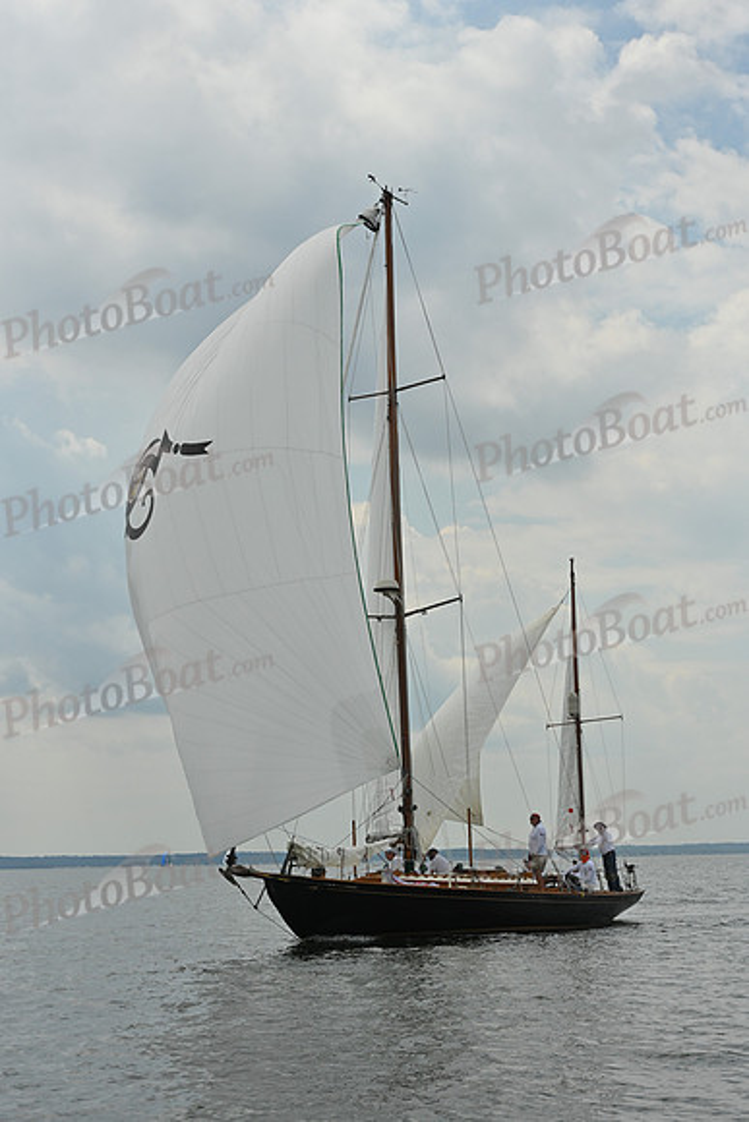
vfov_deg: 28.8
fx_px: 2183
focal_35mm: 70
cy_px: 561
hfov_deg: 19.5
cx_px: 374
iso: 320
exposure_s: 1/1250
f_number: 10
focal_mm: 70
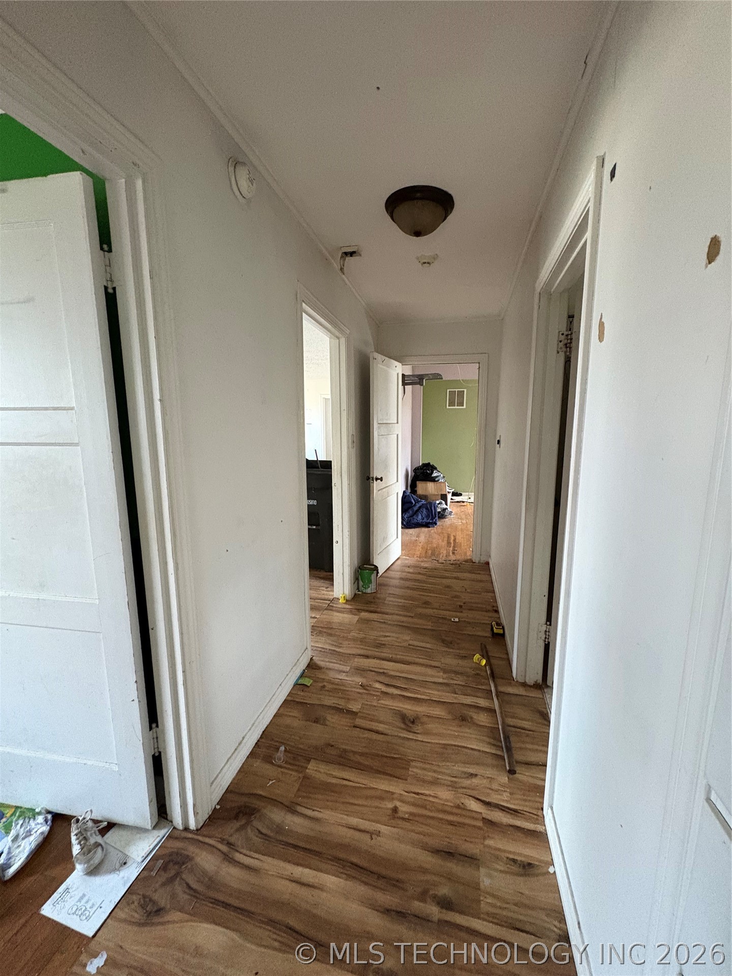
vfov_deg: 102.1
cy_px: 488
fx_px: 395
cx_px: 366
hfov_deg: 85.7
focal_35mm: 14
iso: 800
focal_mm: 2.22
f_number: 2.2
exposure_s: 1/60
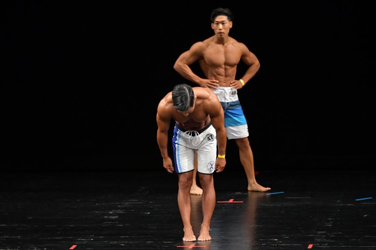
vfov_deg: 4.6
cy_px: 125
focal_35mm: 300
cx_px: 188
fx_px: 3132
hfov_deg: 6.9
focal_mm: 200
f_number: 5.6
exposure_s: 1/400
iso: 3200
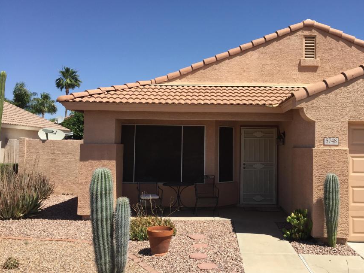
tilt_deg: +1.4
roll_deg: -1.6
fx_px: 368
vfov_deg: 40.7
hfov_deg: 52.3
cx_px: 218
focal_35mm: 35
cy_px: 129
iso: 32
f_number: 2.2
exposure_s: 1/2083
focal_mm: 4.15
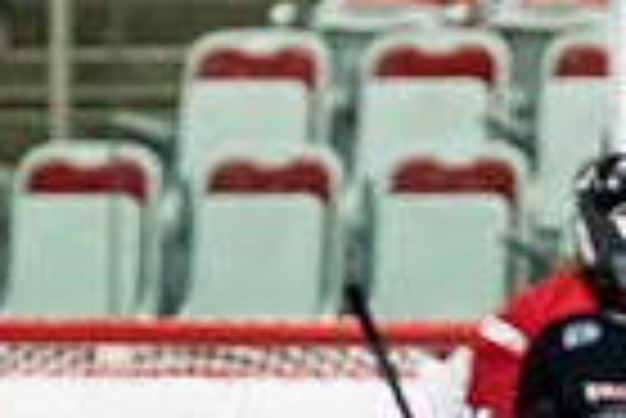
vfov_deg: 1.8
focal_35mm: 772
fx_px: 13438
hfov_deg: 2.7
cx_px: 741
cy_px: 852
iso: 3200
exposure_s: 1/640
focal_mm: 135
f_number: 2.8
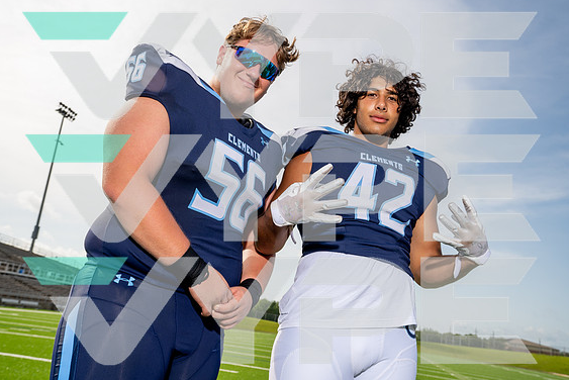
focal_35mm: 35
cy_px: 188
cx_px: 283
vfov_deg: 37.9
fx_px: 553
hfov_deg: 54.4
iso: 100
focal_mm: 34
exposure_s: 1/250
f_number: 7.1
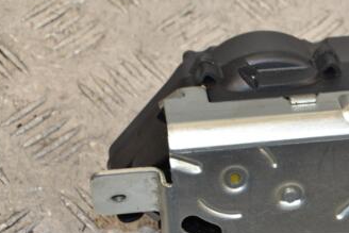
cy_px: 179
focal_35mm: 170
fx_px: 1649
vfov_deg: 8.1
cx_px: 295
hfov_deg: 12.0
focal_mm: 62
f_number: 7.1
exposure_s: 1/200
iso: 800
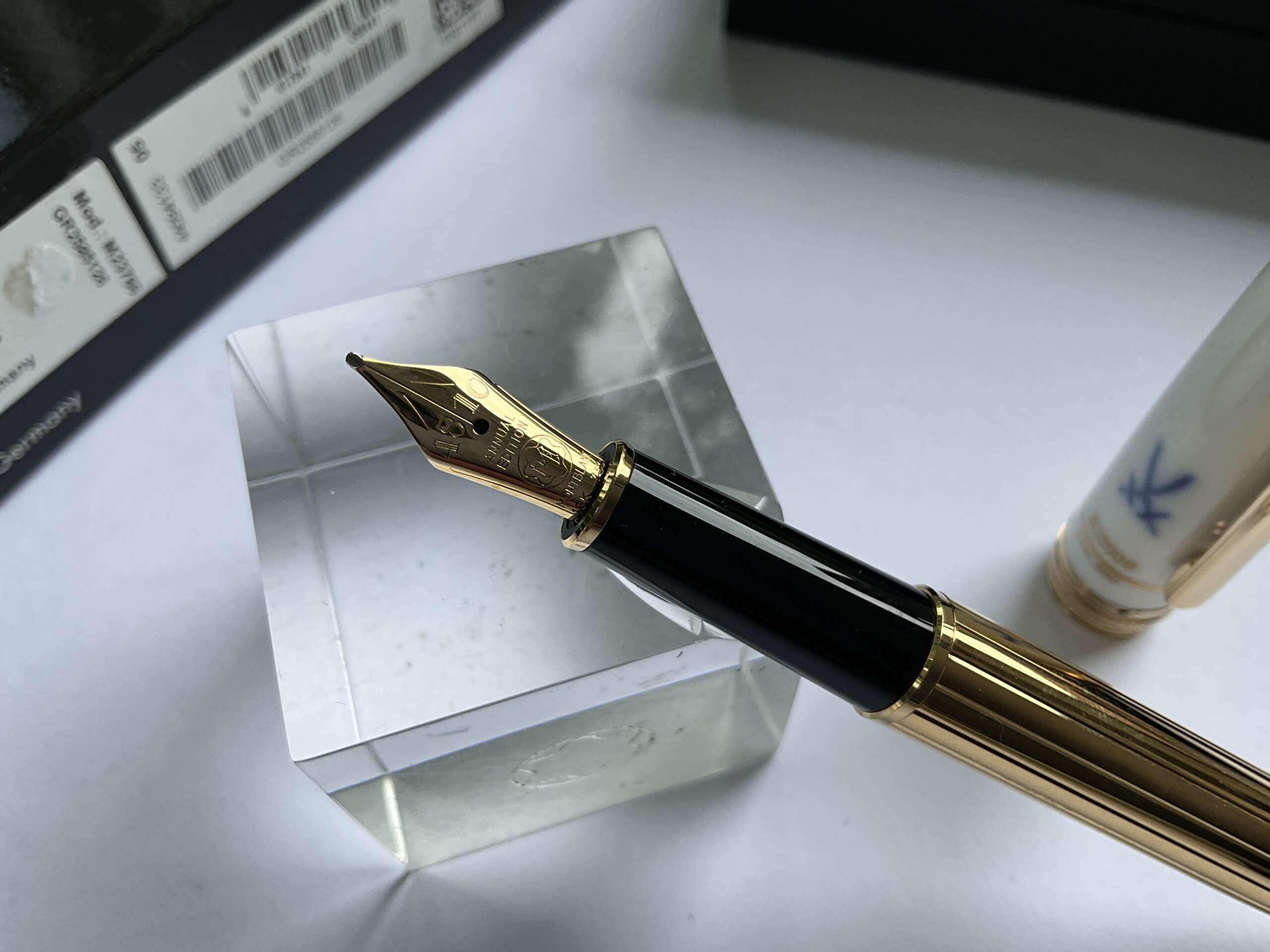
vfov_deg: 48.2
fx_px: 1064
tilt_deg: -60.8
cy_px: 476
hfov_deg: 61.7
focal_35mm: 29
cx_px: 635
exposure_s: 1/279
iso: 25
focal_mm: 3
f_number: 1.8
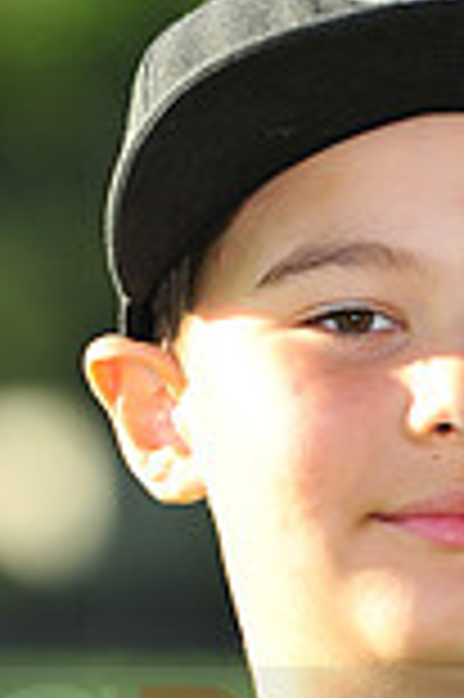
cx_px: 617
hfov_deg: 2.2
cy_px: 730
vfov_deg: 3.3
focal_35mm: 619
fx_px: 11993
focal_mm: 165
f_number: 5
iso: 200
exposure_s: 1/400
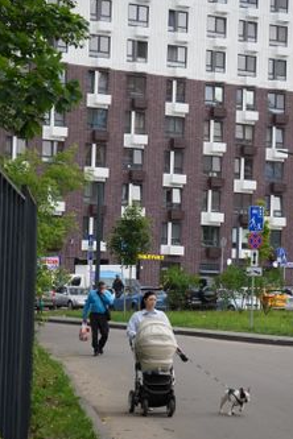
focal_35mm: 98
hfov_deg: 14.0
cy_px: 239
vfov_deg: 20.8
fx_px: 1196
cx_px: 158
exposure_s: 1/160
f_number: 5.6
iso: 400
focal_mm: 70
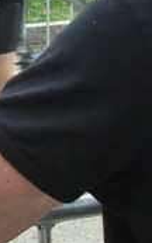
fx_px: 1579
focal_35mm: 238
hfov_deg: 5.5
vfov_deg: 8.8
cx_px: -4
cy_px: -8
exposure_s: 1/124
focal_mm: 6.3
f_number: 2.9
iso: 50
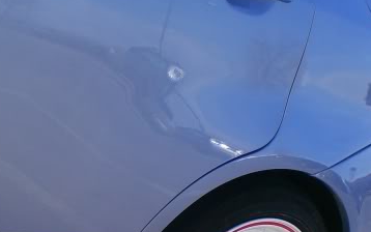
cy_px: 210
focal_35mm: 72
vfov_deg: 17.8
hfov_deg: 28.5
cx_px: 134
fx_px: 728
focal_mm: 6.3
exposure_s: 1/250
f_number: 4.4
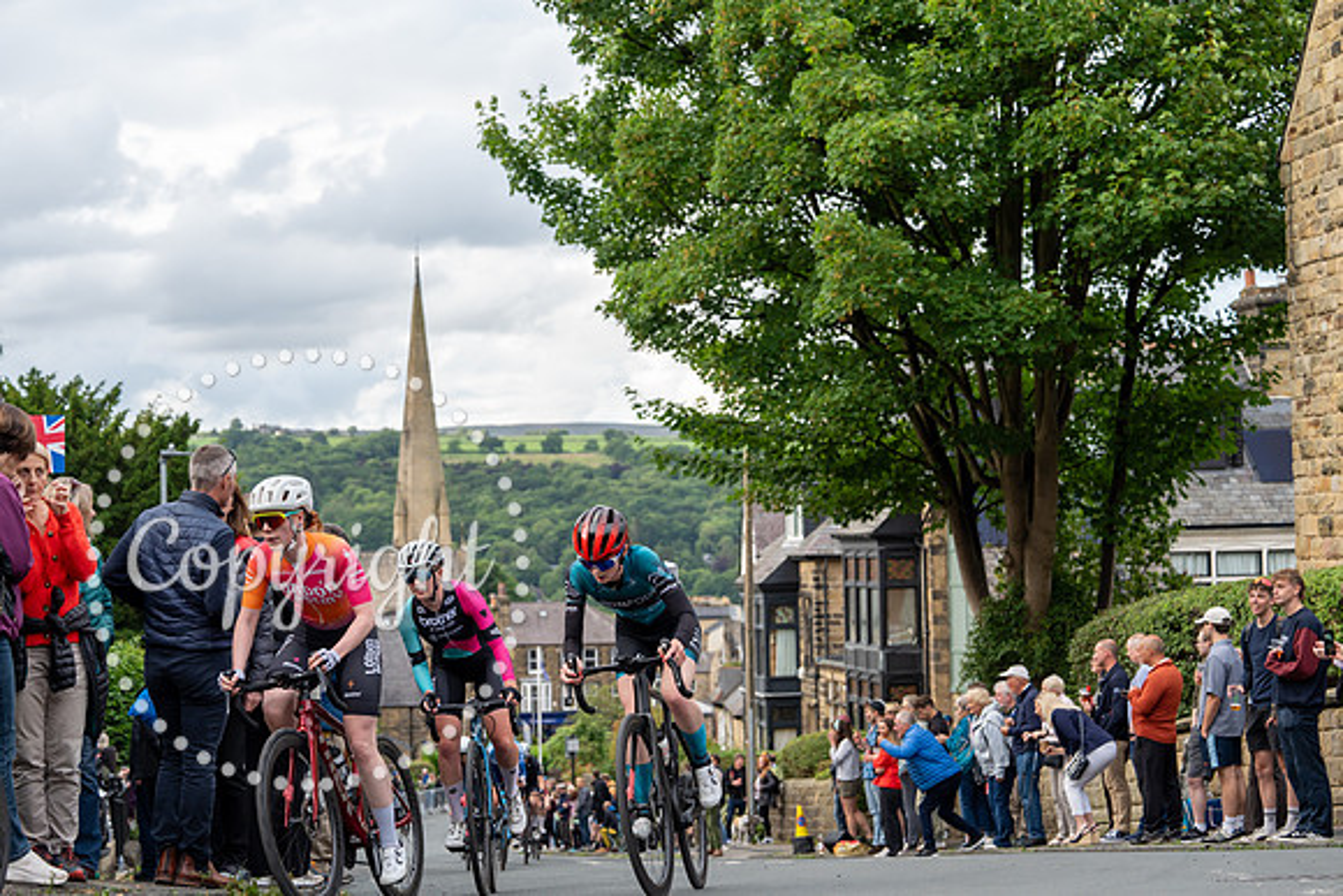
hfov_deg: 28.8
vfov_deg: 19.5
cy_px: 448
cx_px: 672
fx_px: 2612
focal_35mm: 70
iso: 500
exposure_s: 1/500
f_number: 4
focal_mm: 70
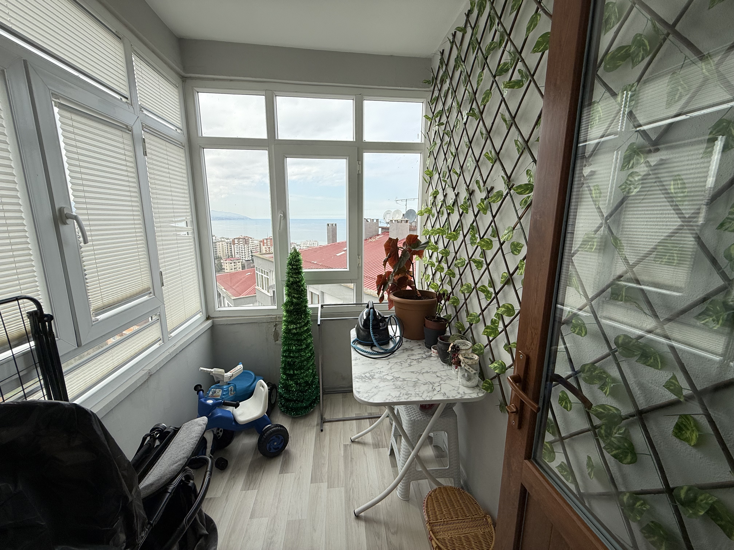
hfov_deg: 102.1
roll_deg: -0.4
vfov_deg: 85.7
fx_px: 297
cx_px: 367
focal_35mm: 14
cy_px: 275
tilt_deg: -10.6
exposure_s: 1/545
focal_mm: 2.22
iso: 50
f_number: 2.2
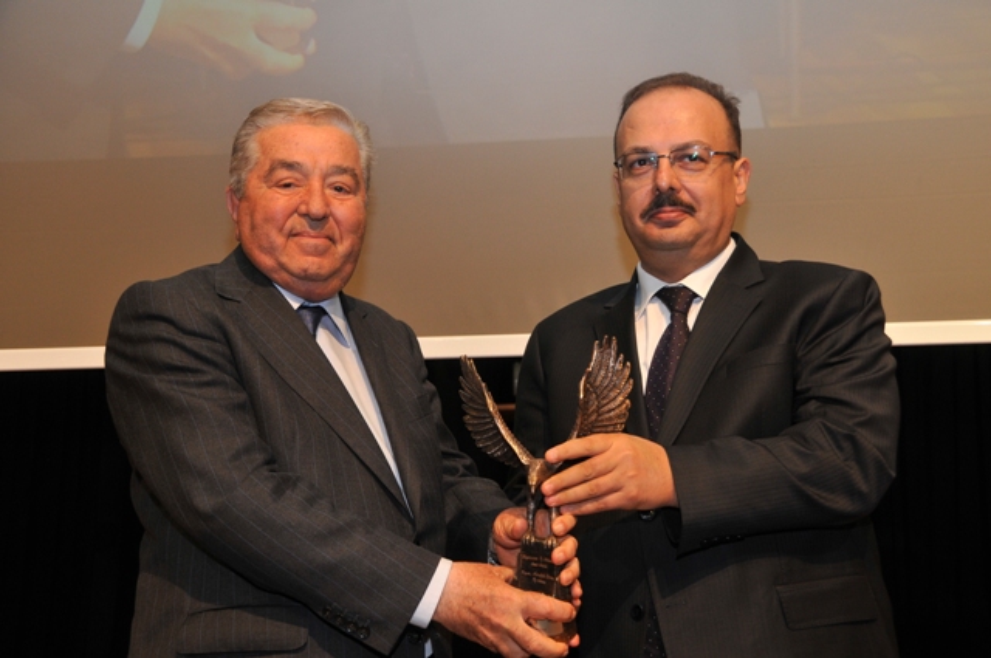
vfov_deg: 26.4
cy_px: 329
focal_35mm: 51
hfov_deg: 38.9
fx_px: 1402
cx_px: 496
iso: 500
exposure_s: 1/60
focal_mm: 34
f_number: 5
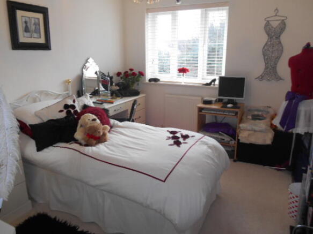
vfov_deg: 53.0
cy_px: 117
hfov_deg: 67.3
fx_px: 235
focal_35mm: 26
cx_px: 156
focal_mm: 4.7
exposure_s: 1/30
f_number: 3.4
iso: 160
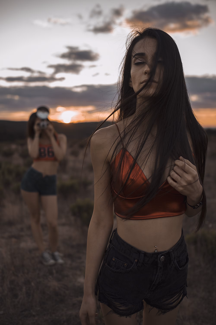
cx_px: 108
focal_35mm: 35
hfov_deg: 37.9
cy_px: 162
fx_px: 315
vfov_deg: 54.4
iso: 100
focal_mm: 23
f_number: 1.4
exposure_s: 1/320
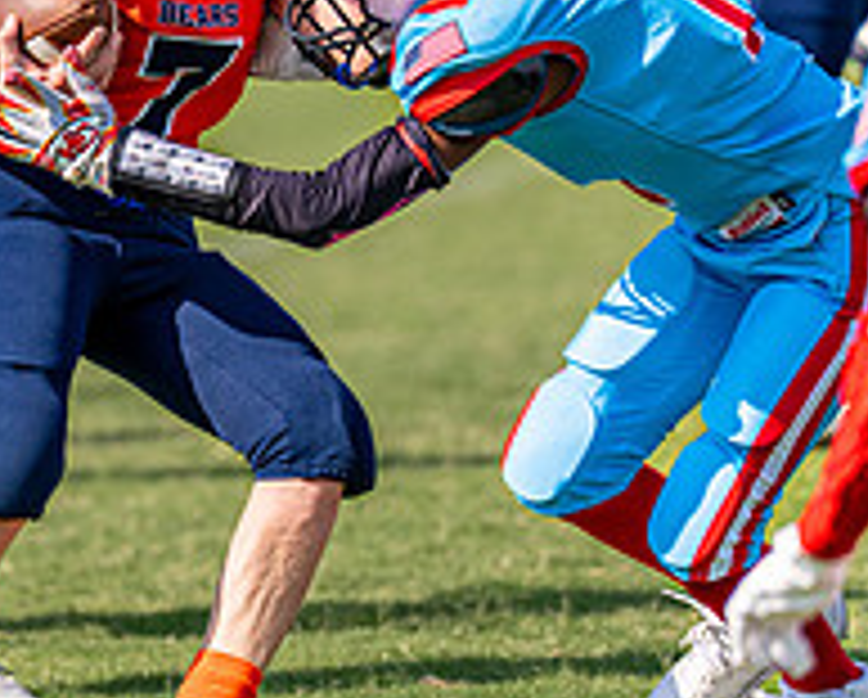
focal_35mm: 660
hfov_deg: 2.9
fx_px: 16981
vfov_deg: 2.4
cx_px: 102
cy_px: 96
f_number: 2.8
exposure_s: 1/4000
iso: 125
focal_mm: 200
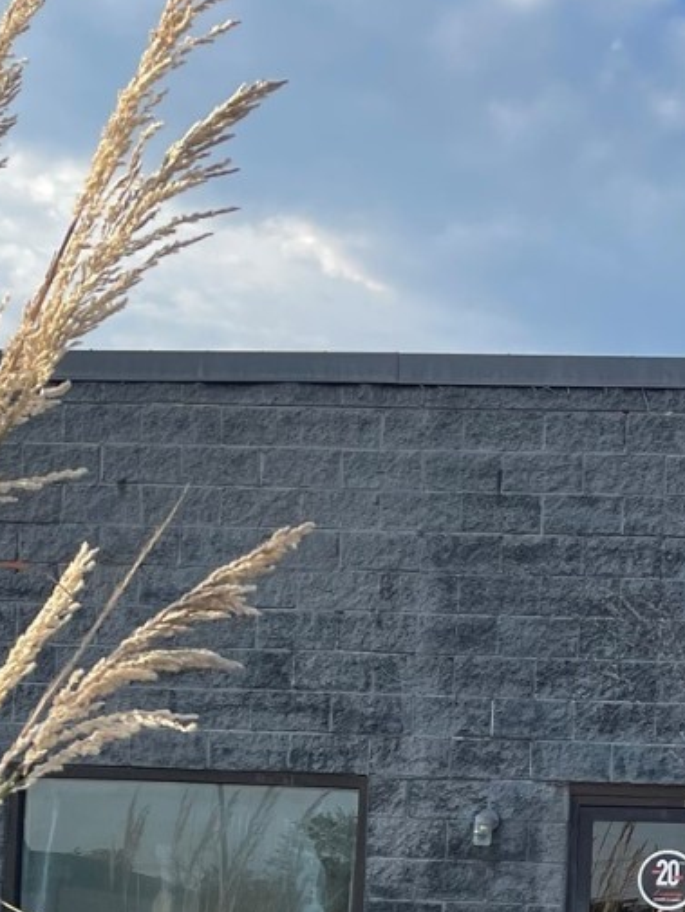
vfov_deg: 24.4
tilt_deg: +2.5
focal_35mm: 76
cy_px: 919
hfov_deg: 18.9
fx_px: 2004
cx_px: 681
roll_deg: +1.1
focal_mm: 5.1
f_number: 1.6
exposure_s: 1/1493
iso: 32
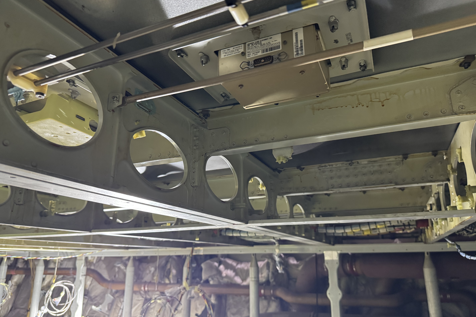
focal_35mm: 25
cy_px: 164
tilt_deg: +17.0
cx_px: 238
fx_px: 331
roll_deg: +2.2
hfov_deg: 71.5
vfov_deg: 51.3
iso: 800
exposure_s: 1/51
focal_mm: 6.76
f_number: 1.78
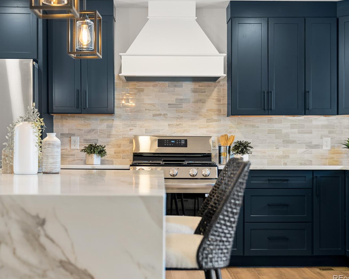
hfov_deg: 35.3
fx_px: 547
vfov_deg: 28.6
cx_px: 162
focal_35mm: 53
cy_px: 141
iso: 640
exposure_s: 1/30
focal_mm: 46
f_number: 3.2
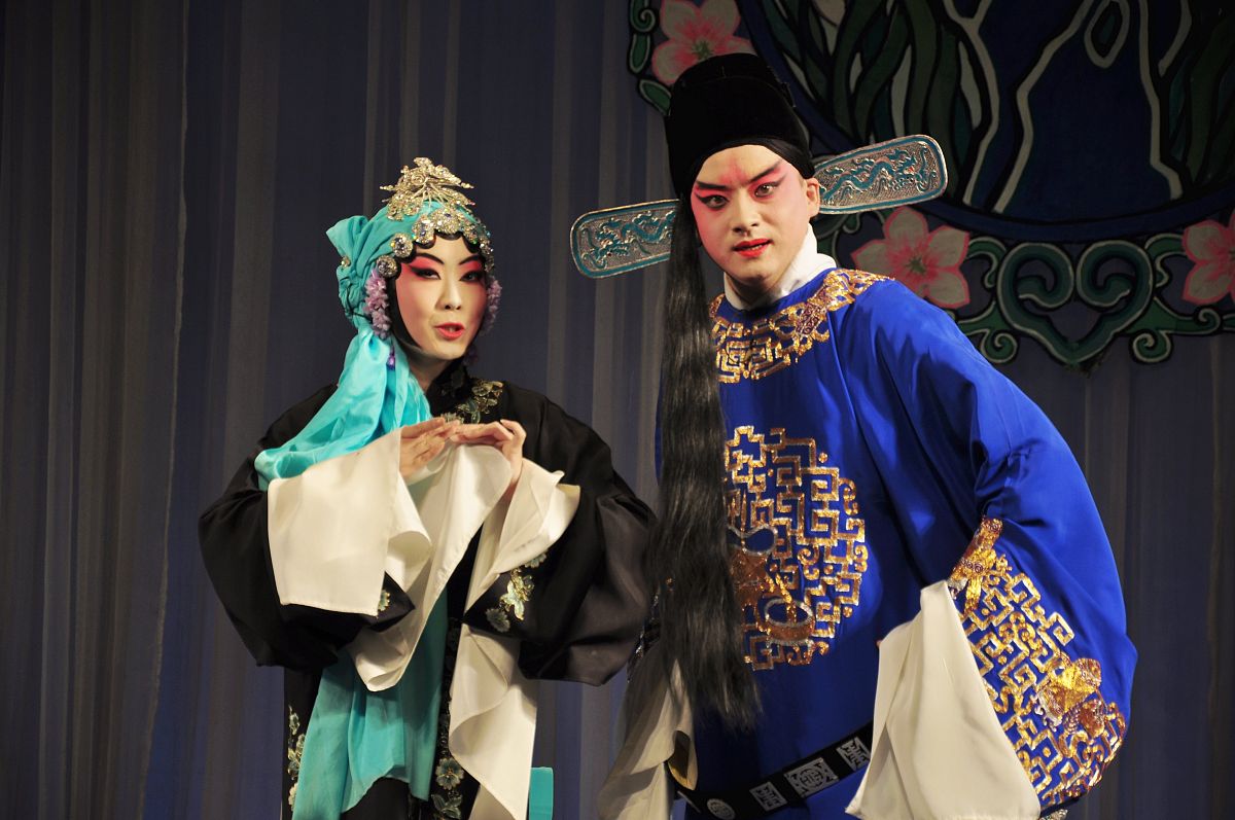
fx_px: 5396
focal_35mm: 158
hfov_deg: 13.1
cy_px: 410
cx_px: 618
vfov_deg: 8.7
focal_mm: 105
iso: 200
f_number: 5.6
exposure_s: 1/160
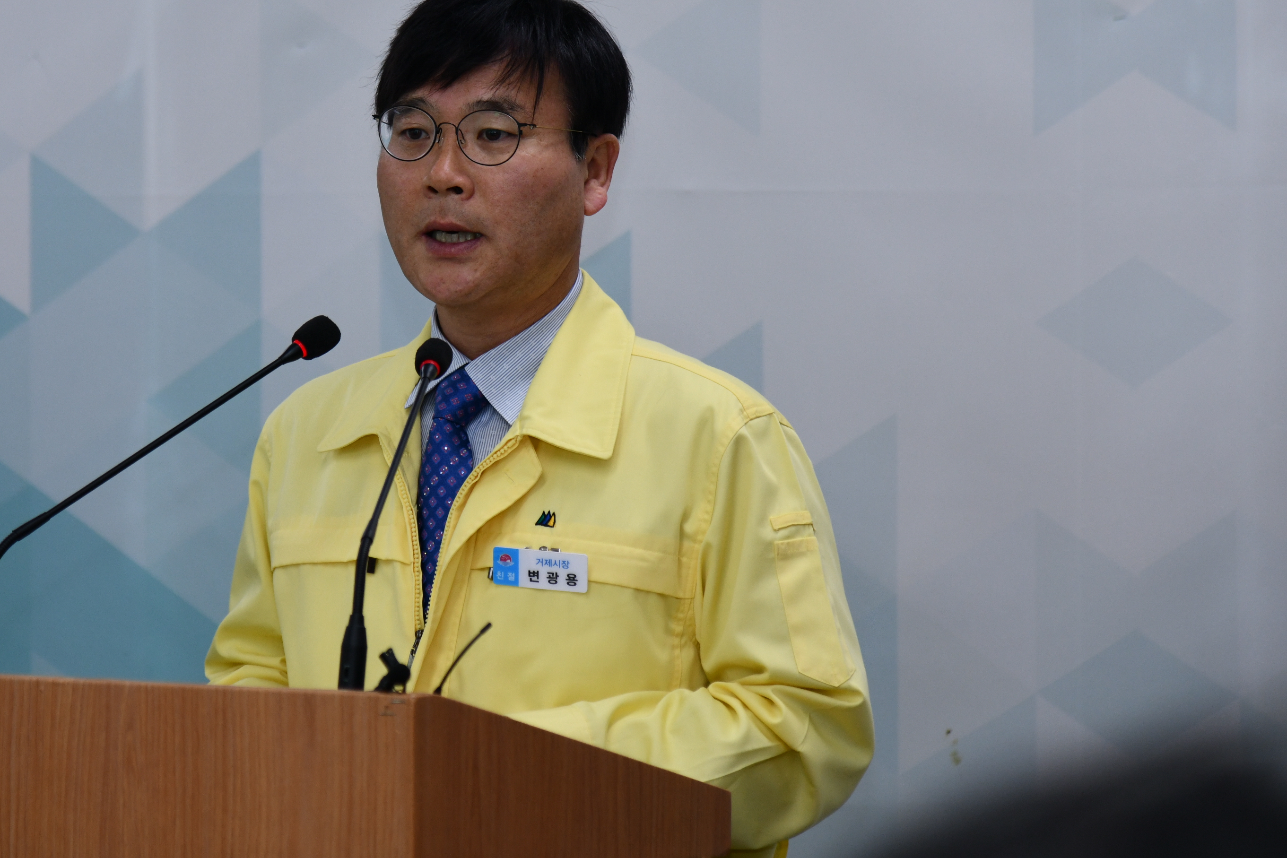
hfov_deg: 11.3
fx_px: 6506
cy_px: 219
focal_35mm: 182
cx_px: 415
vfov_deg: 7.5
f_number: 4
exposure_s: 1/250
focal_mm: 120
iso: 640
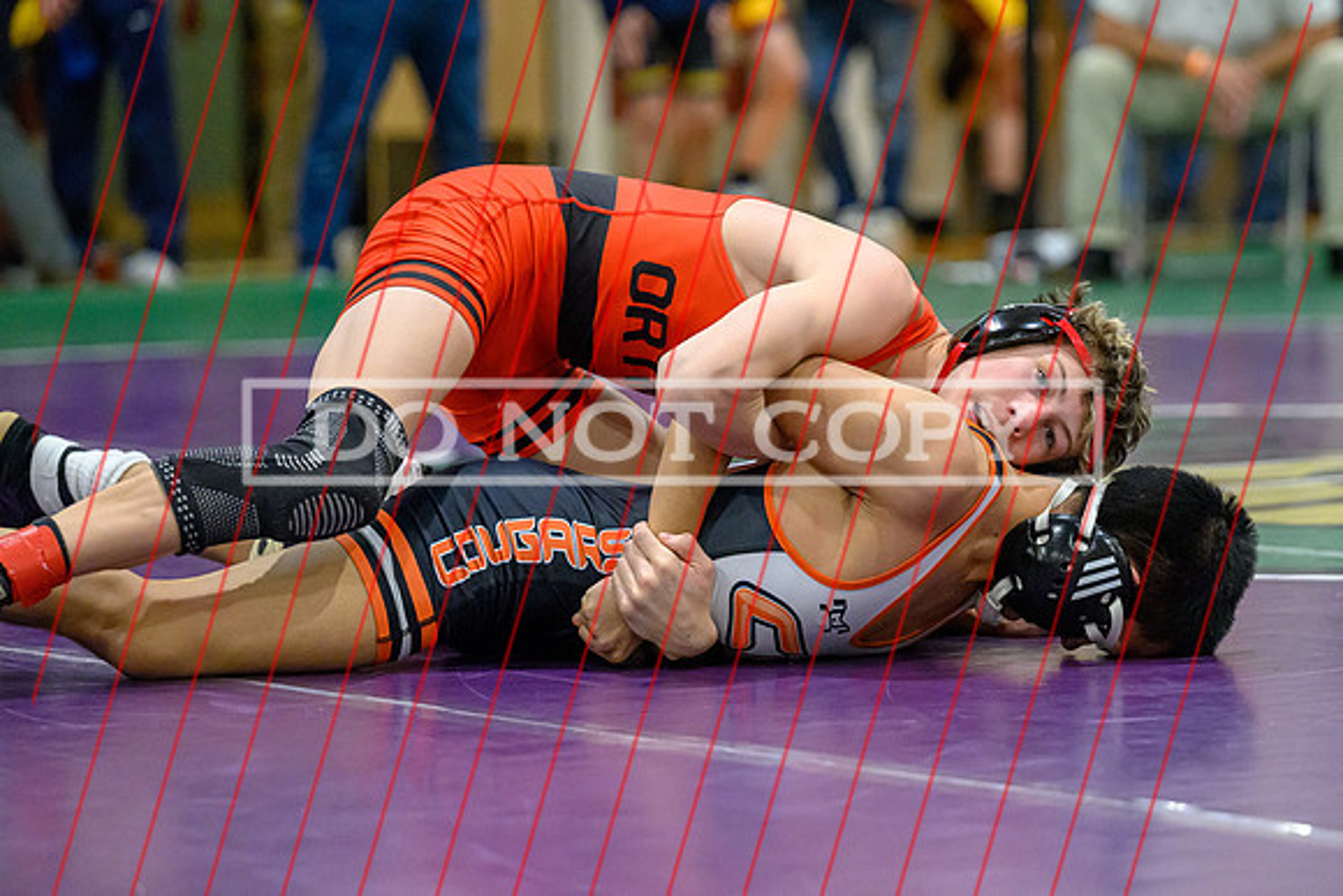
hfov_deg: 12.9
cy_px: 355
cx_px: 782
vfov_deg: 8.6
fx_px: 5959
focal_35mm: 160
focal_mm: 125
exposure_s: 1/800
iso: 9000
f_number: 2.8
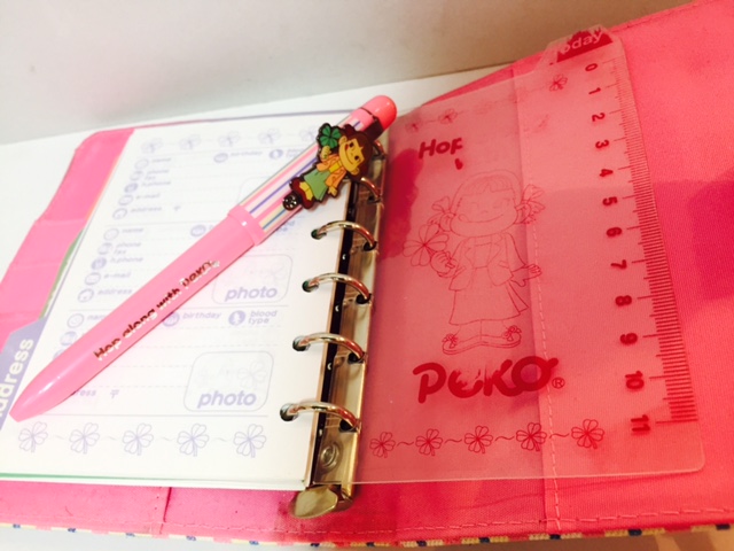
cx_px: 367
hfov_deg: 61.7
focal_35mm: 29
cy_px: 276
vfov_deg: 48.2
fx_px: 615
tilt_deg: -52.0
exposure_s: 1/33
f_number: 2.2
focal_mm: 4.15
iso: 160
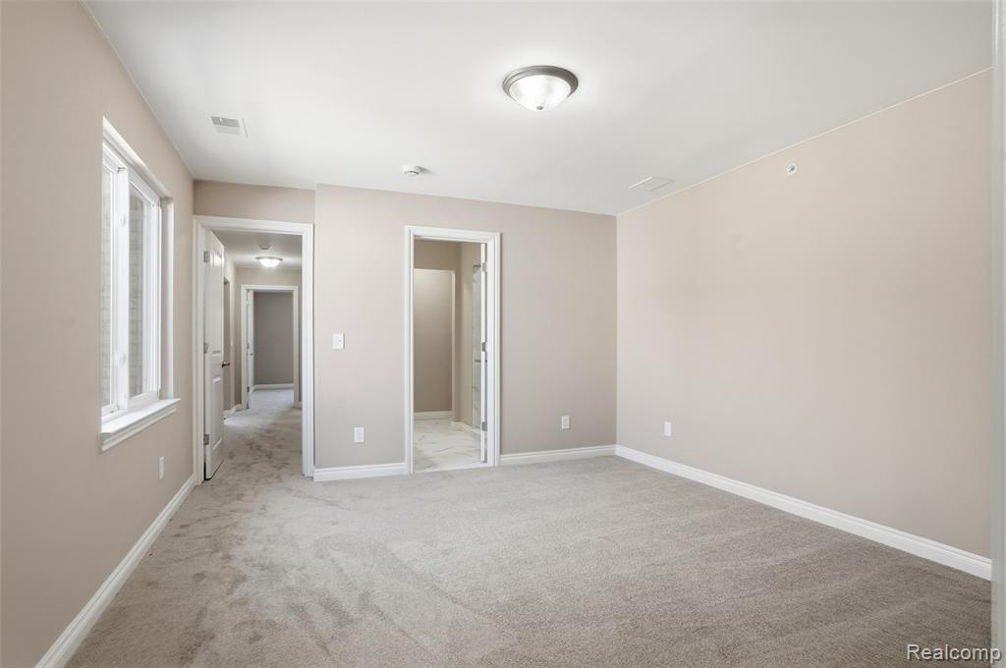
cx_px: 503
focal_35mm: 17
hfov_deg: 93.3
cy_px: 334
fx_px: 474
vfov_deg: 70.3
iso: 1600
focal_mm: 17
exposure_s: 1/2000
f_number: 8
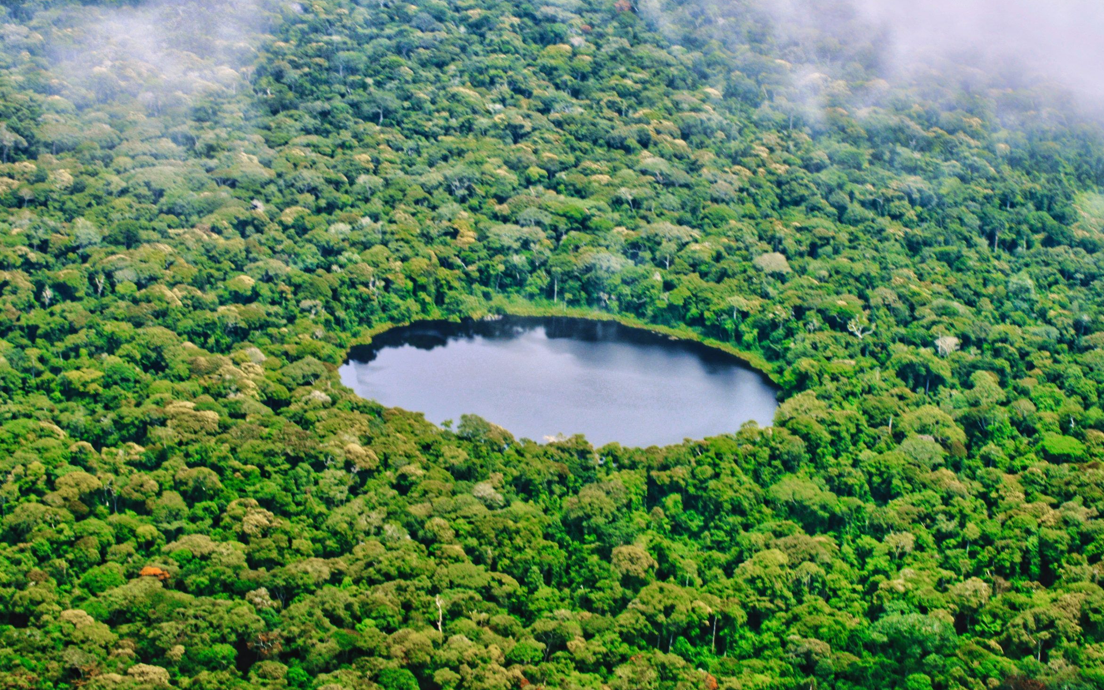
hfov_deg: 22.7
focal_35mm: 92
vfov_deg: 14.3
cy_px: 337
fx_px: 2755
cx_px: 557
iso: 200
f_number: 16
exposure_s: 1/60
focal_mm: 55
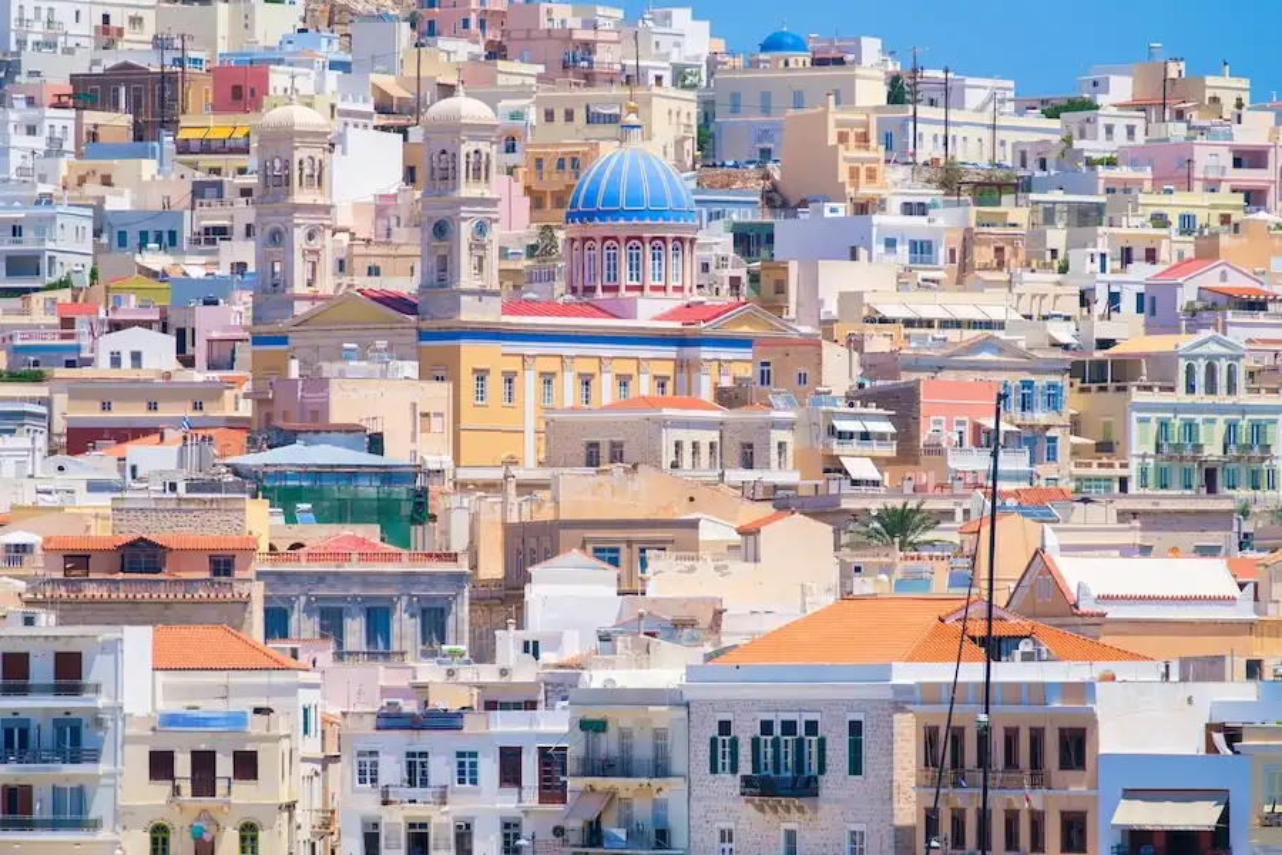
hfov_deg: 7.0
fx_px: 10469
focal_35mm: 294
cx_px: 641
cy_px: 428
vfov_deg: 4.7
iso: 160
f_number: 5
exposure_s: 1/1100
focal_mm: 196
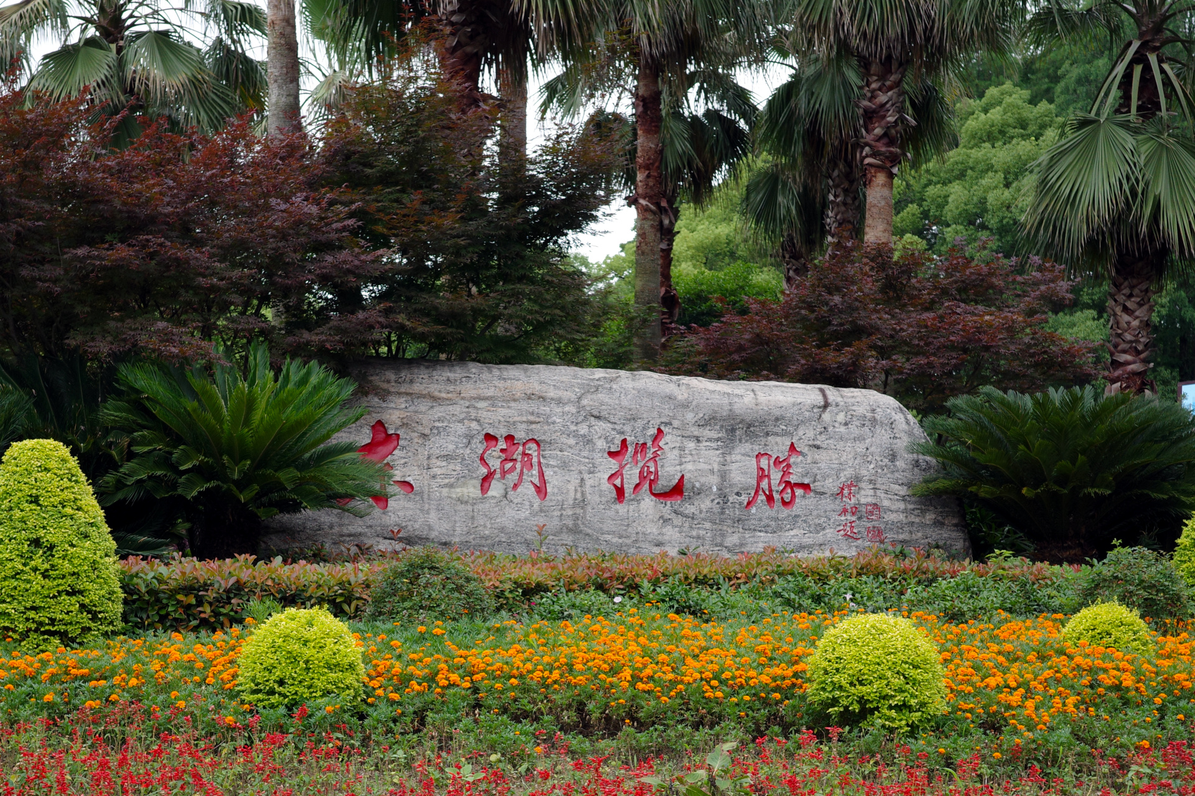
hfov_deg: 48.5
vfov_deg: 33.4
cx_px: 598
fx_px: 1328
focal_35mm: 40
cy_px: 398
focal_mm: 26
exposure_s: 1/320
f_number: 4.5
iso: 200
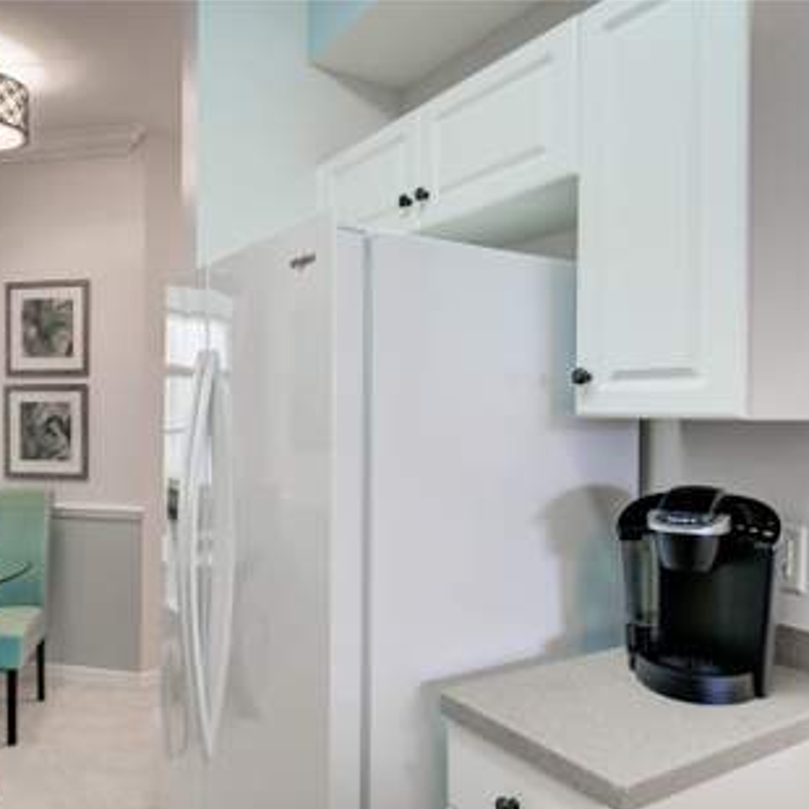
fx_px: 661
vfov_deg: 62.9
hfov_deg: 61.9
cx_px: 295
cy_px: 415
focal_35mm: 25
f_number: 8
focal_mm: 19
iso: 400
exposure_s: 1/5
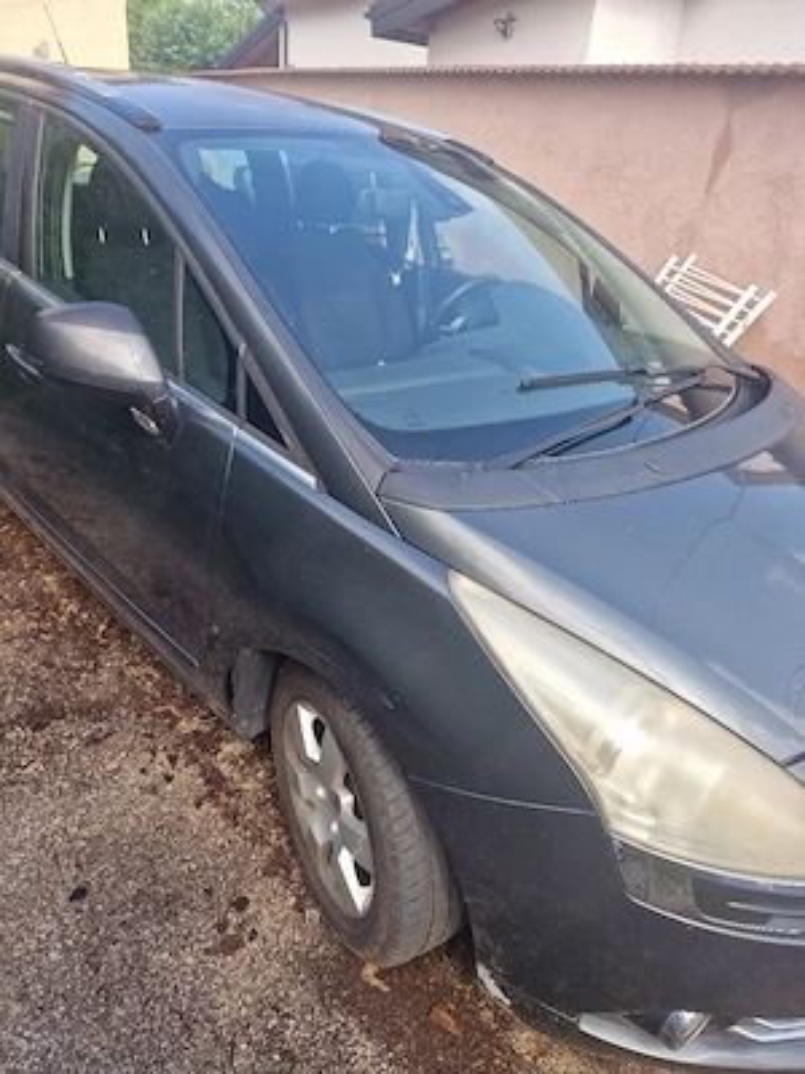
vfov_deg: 73.9
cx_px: 402
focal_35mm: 23
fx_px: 713
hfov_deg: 58.9
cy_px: 537
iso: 50
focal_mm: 6.4
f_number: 1.8
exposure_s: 1/303
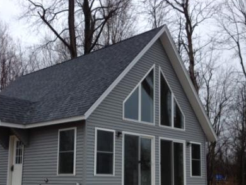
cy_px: 132
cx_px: 114
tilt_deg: +8.8
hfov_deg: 36.8
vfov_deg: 27.8
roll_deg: -0.9
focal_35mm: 52
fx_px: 370
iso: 50
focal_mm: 4.28
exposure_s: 1/531
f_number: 2.4
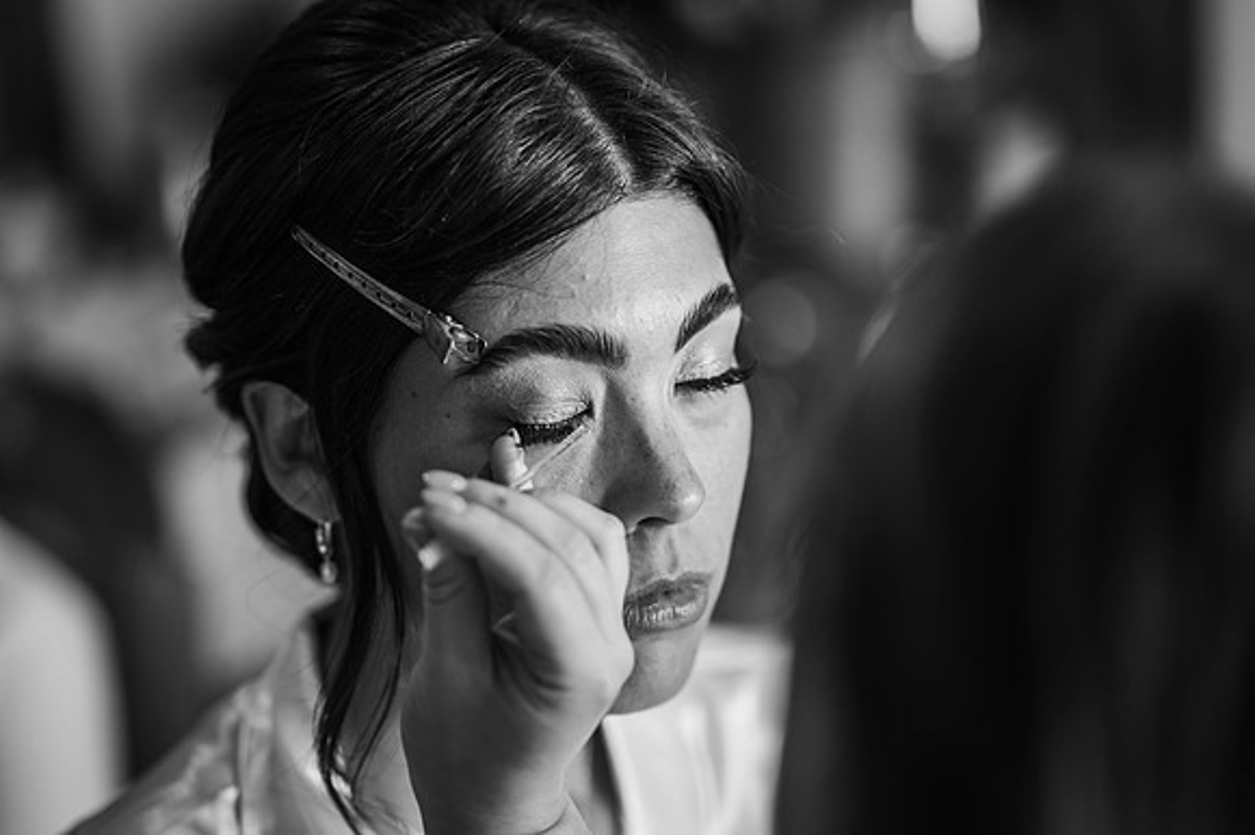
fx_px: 2961
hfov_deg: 23.9
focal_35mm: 85
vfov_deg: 16.1
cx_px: 628
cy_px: 418
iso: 200
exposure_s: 1/200
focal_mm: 85
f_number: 1.8
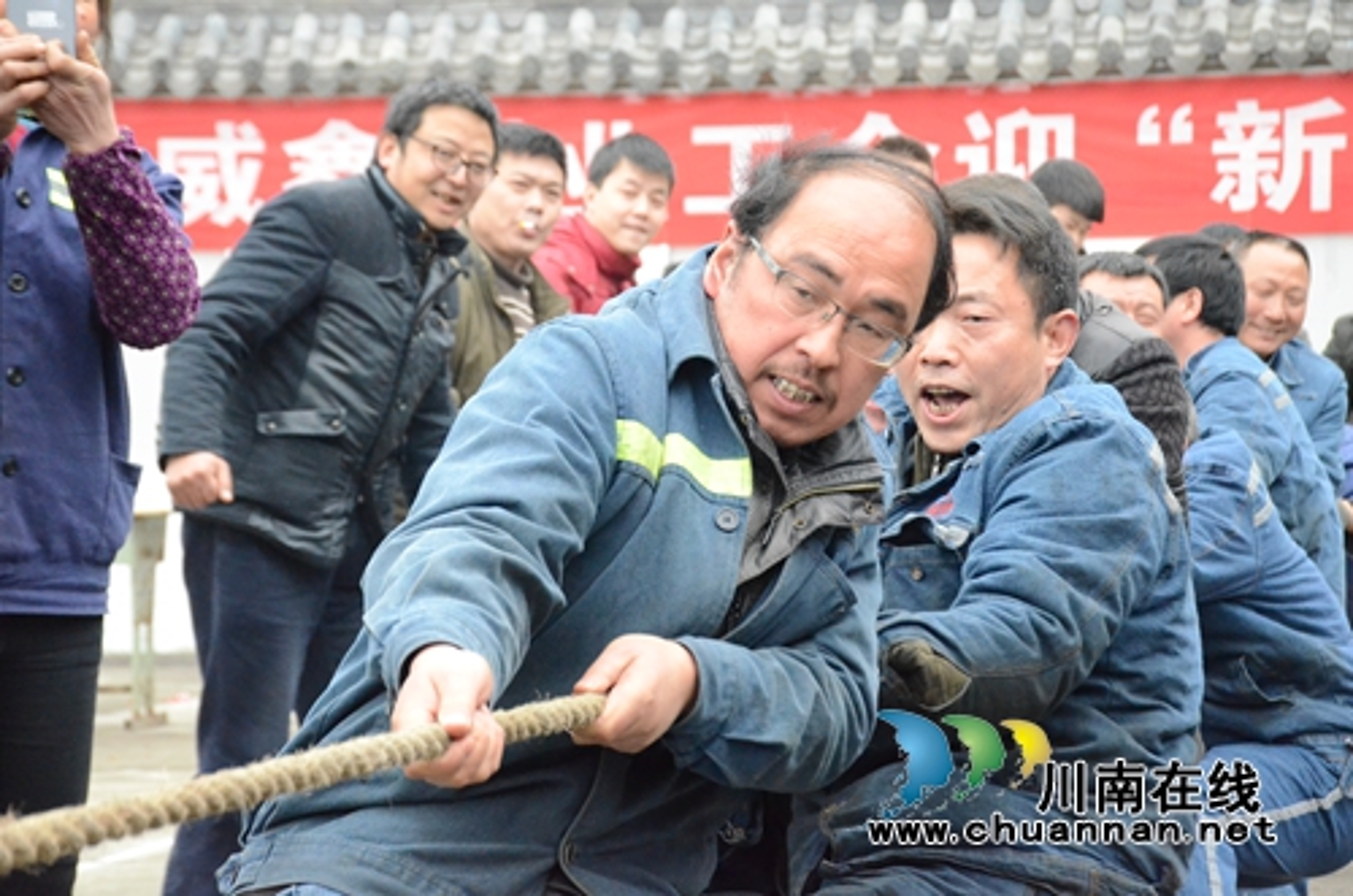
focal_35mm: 105
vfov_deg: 13.0
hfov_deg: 19.5
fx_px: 3937
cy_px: 448
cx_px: 676
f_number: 9
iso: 6400
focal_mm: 70
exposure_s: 1/1250
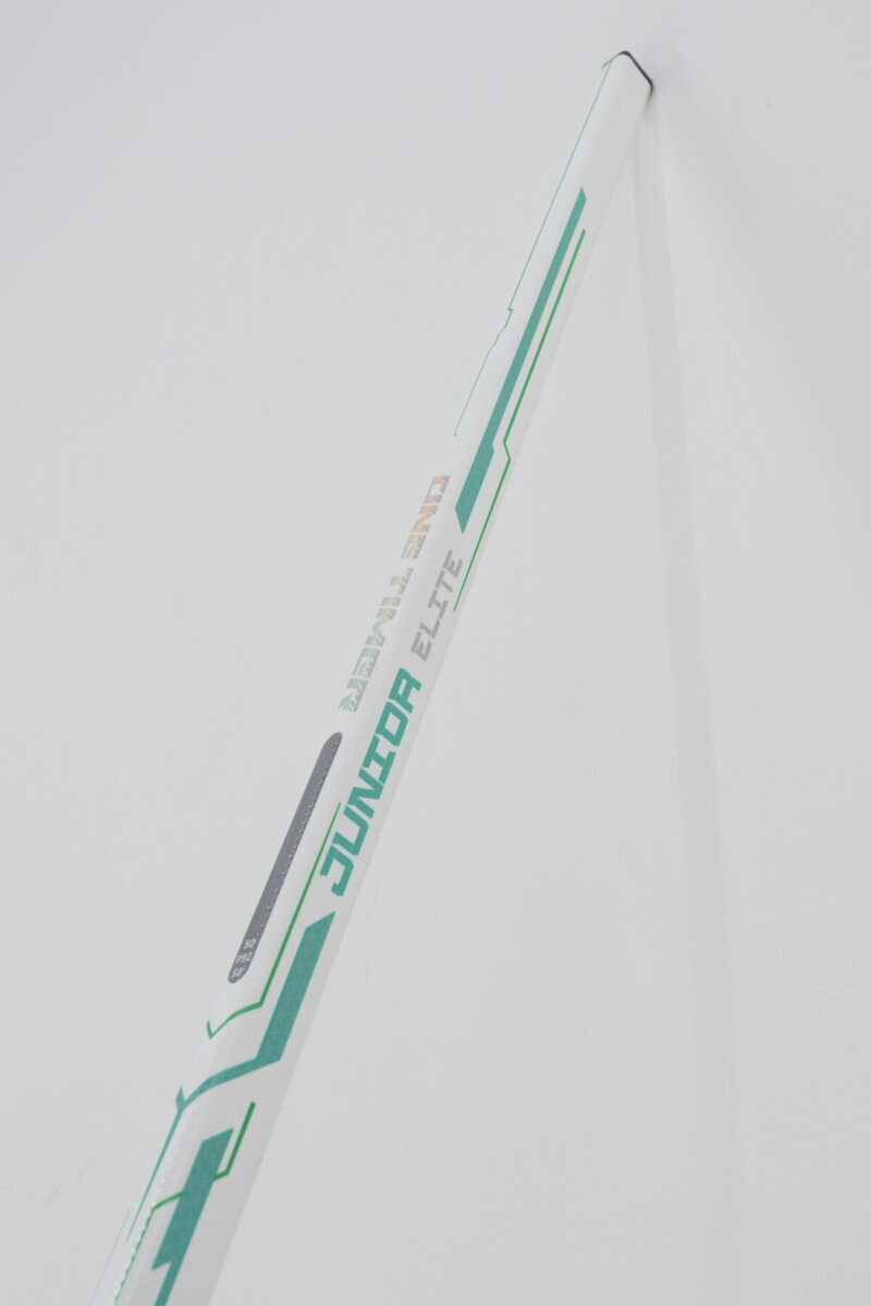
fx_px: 1306
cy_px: 653
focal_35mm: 36
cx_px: 436
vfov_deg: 53.1
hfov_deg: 36.9
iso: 125
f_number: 8
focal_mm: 24
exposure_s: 1/160
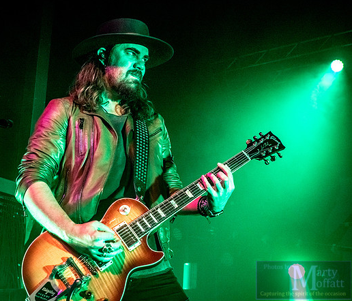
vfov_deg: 28.2
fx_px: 600
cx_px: 167
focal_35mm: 56
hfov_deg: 32.7
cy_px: 143
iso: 1600
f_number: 4
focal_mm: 24
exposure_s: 1/160
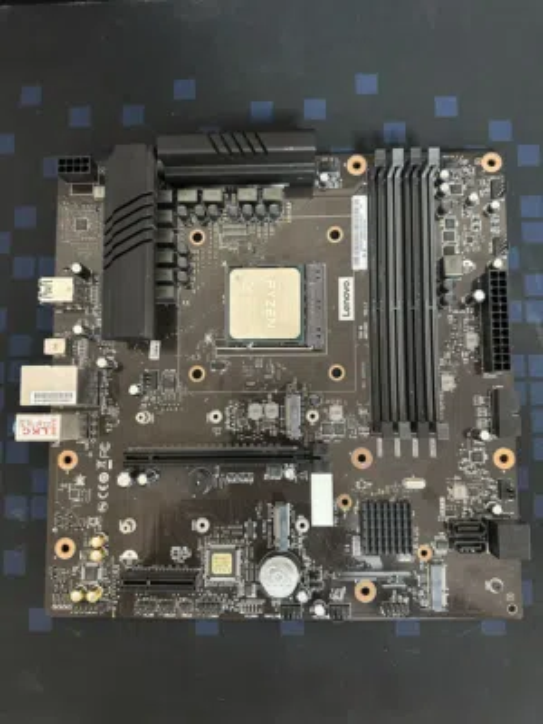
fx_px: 502
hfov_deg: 56.8
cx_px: 272
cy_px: 362
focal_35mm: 24
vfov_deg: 71.6
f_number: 1.78
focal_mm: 6.86
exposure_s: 1/46
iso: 1000
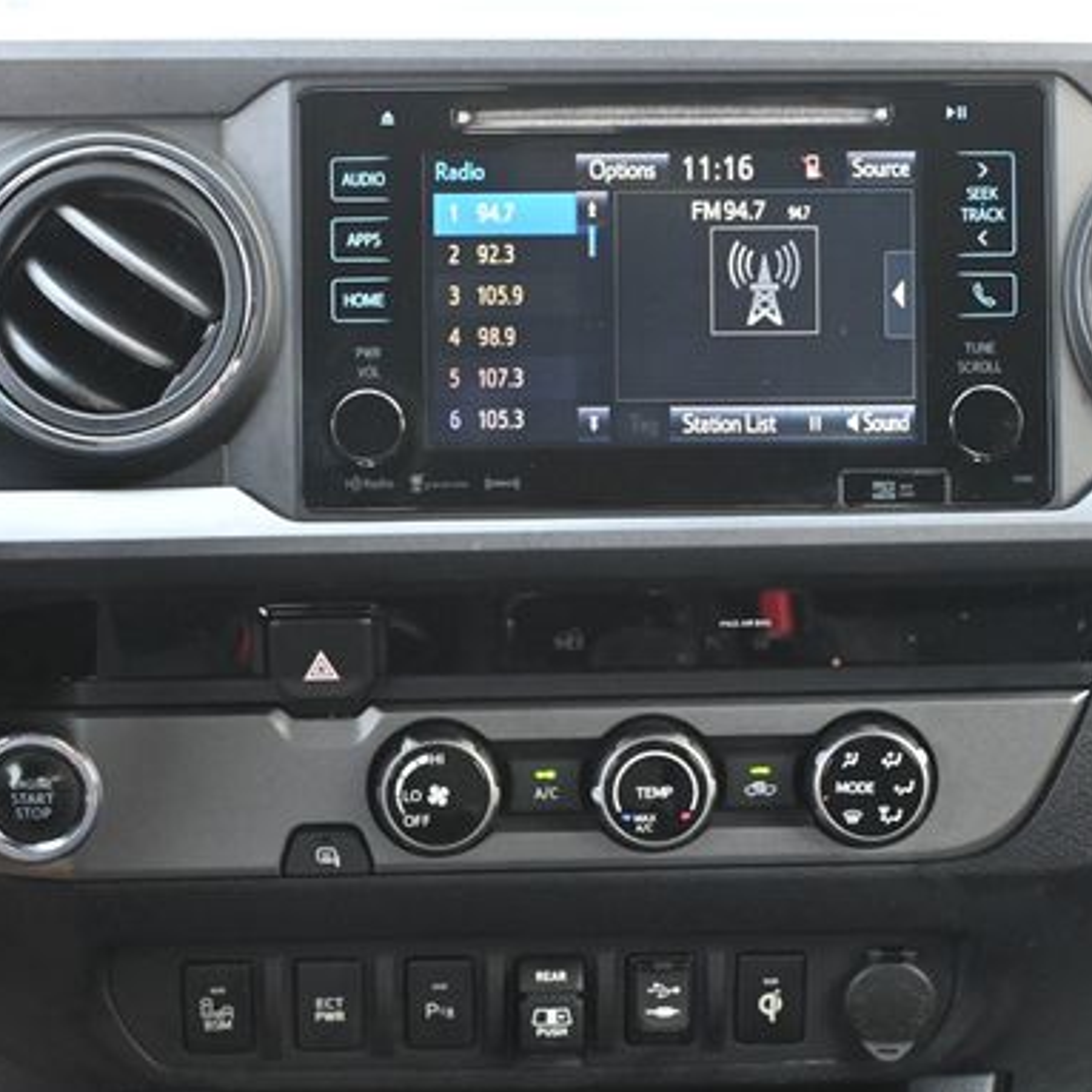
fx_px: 2891
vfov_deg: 21.4
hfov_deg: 21.4
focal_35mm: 81
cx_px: 576
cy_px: 550
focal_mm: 38
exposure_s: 1/60
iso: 3200
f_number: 5.6
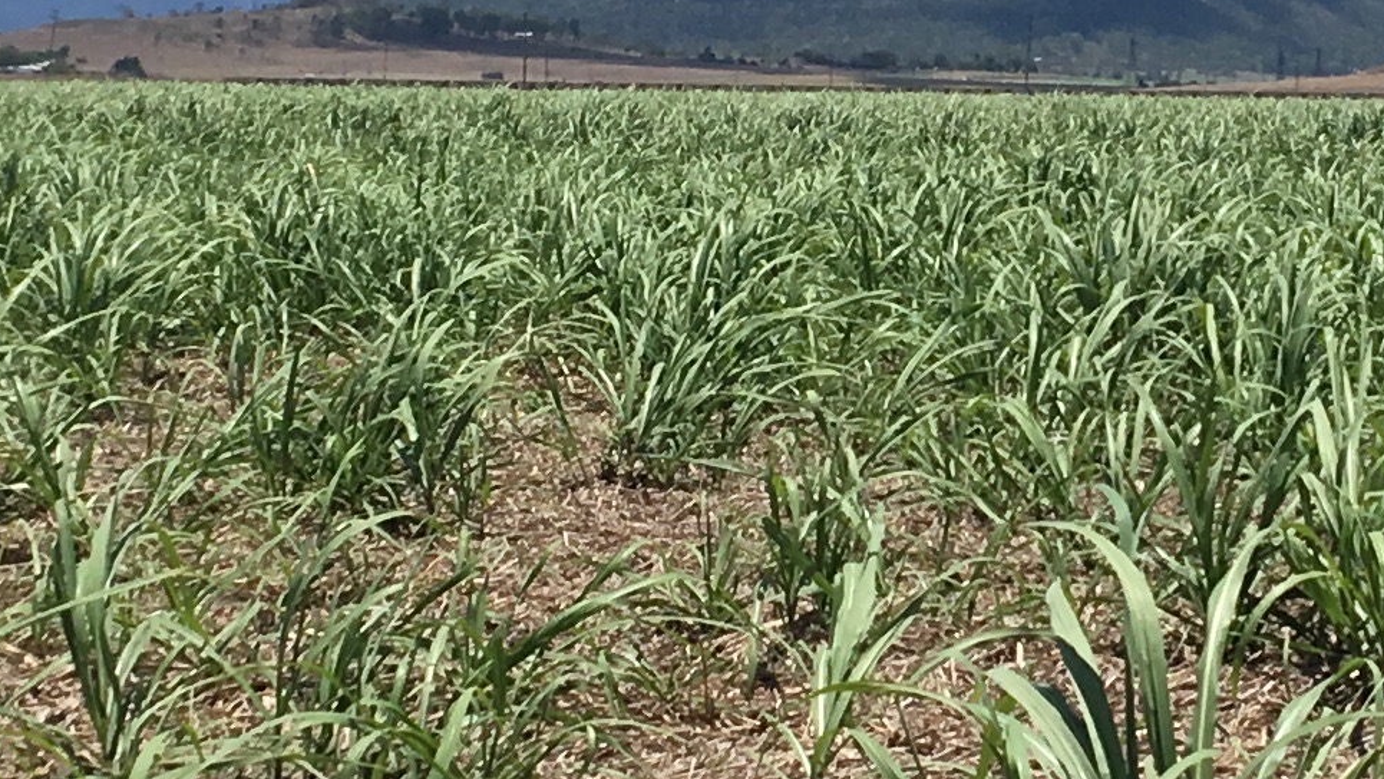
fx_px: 4845
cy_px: 310
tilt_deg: -1.4
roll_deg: -0.2
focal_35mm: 132
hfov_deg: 16.1
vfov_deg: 9.2
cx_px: 1166
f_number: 2.2
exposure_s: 1/2481
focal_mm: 4.15
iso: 25
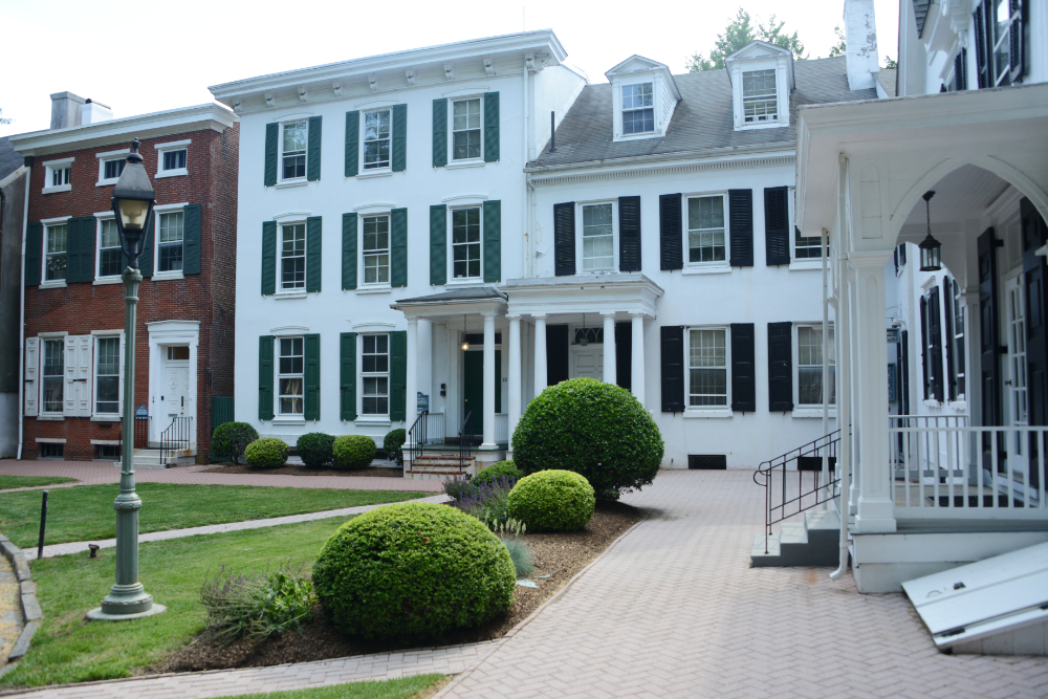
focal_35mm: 28
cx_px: 524
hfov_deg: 65.5
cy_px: 350
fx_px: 815
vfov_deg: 46.4
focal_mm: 28
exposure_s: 1/320
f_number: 5
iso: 250
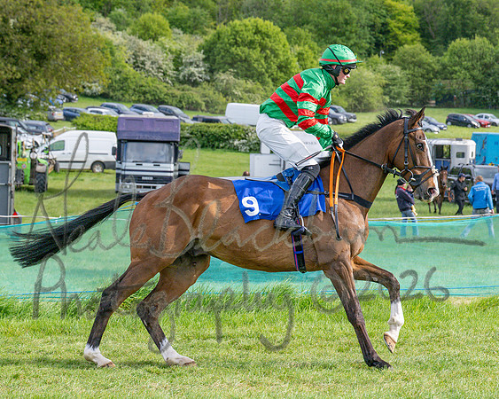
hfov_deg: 15.4
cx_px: 266
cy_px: 188
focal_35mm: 125
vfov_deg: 12.4
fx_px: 1843
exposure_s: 1/2500
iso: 400
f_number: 4.5
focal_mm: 70
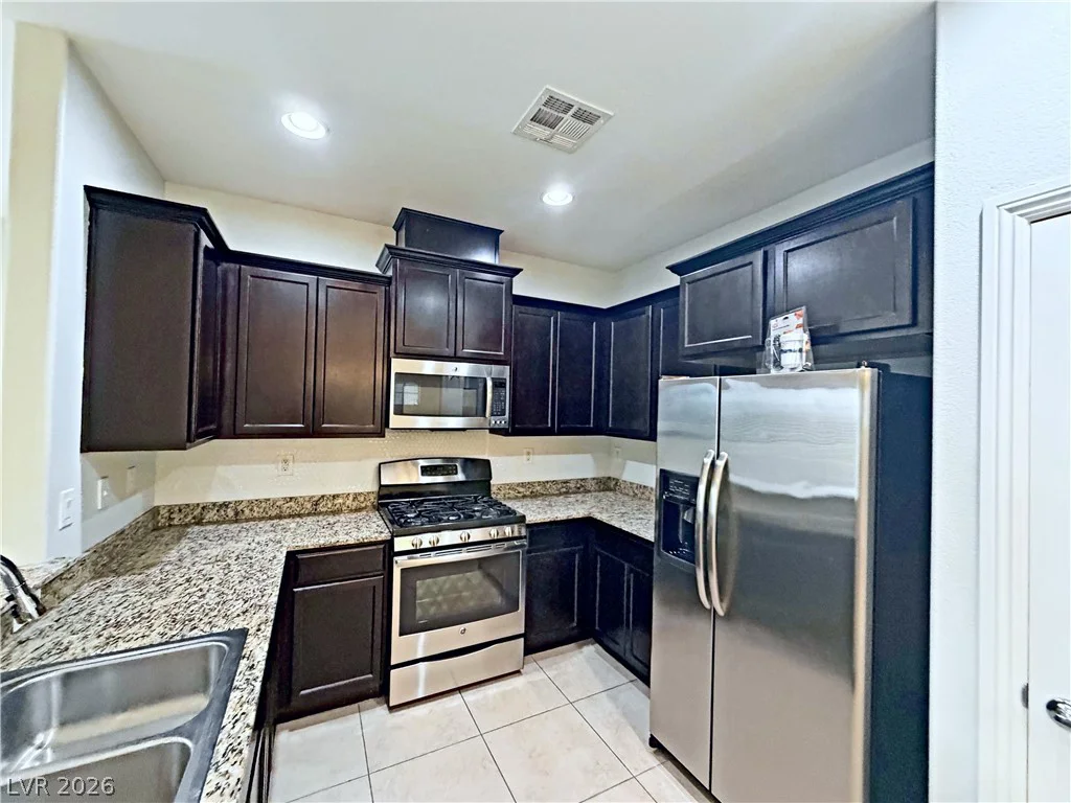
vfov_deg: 85.7
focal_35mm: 14
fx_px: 433
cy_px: 402
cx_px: 536
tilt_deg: +0.3
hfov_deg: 102.1
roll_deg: -1.9
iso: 400
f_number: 2.2
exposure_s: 1/60
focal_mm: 2.22
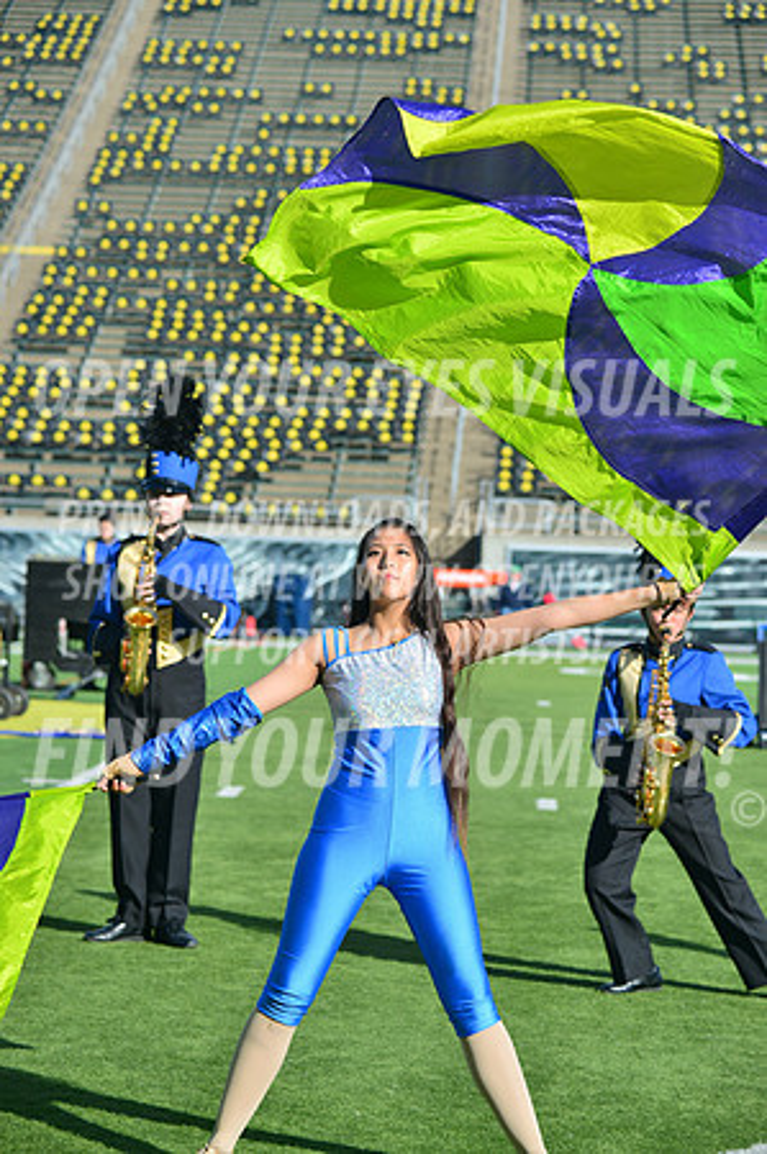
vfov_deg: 20.0
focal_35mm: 102
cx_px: 384
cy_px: 577
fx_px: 3267
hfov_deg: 13.4
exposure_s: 1/1250
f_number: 5.6
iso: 125
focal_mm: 102
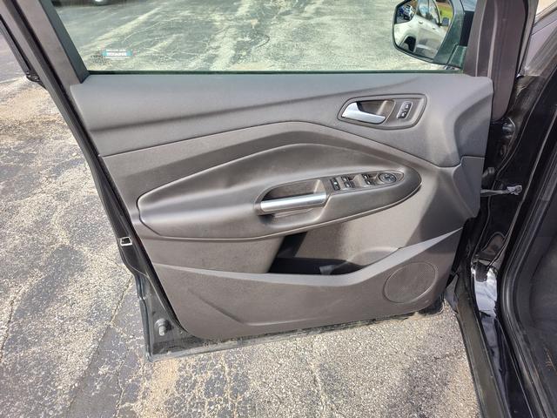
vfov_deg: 58.9
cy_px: 209
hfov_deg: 73.9
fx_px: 370
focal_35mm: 23
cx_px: 278
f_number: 1.88
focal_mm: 5.56
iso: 100
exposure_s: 1/310
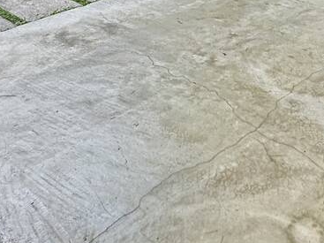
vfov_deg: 19.8
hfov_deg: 34.2
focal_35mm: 55
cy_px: -191
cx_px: 245
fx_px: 515
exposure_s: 1/120
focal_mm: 2.22
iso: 40
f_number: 2.2
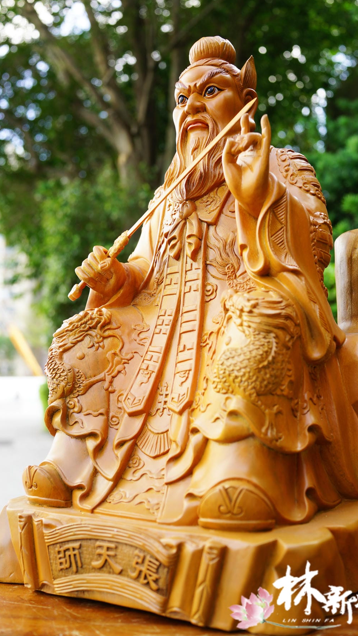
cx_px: 199
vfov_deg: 54.0
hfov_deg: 32.0
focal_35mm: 37
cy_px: 318
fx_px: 625
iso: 320
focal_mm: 35
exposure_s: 1/80
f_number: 5.6
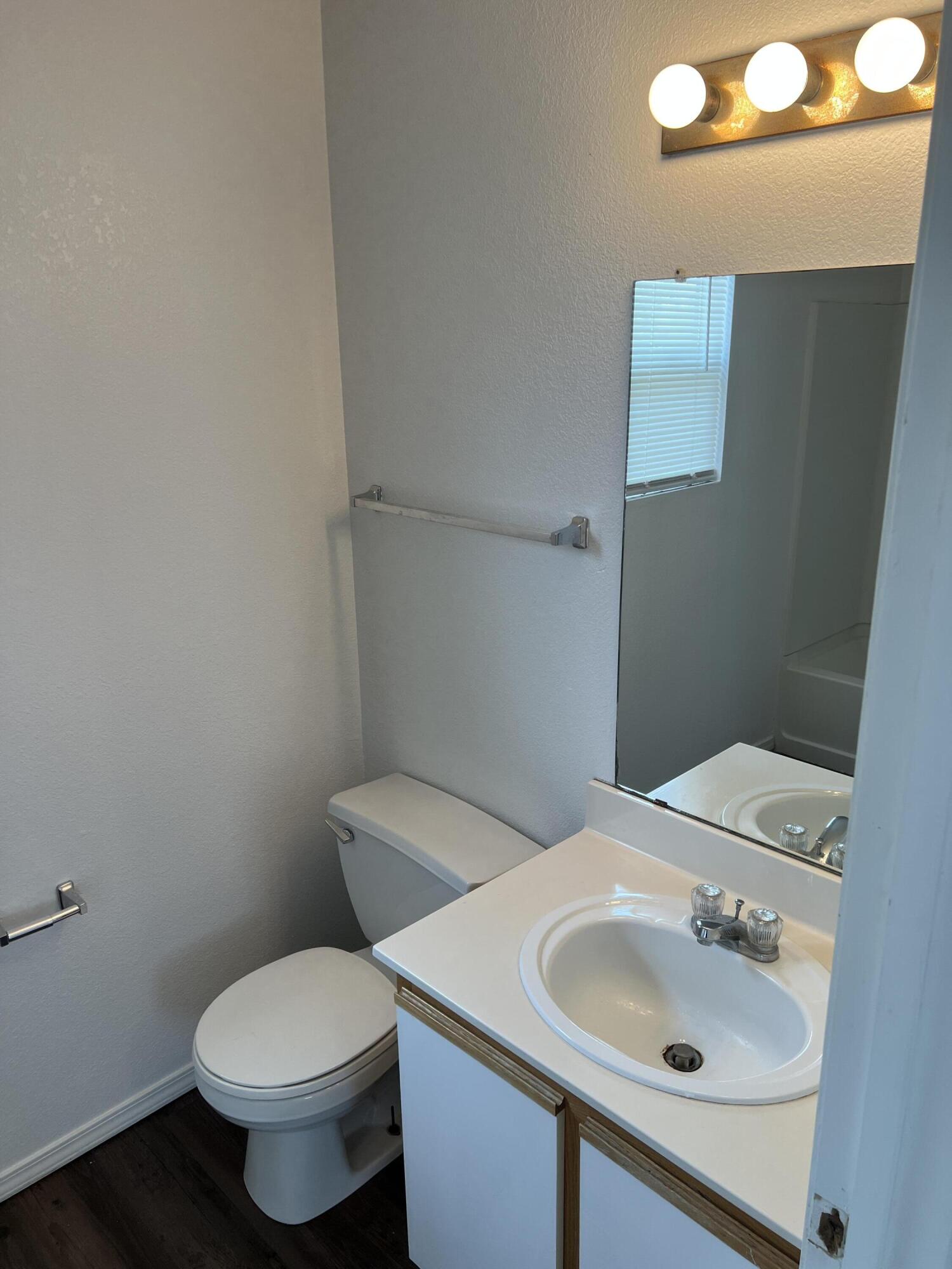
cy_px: 634
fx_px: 953
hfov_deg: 53.1
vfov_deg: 67.3
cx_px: 476
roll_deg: +0.7
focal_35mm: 26
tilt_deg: -17.4
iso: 50
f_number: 1.5
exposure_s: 1/120
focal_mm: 5.7
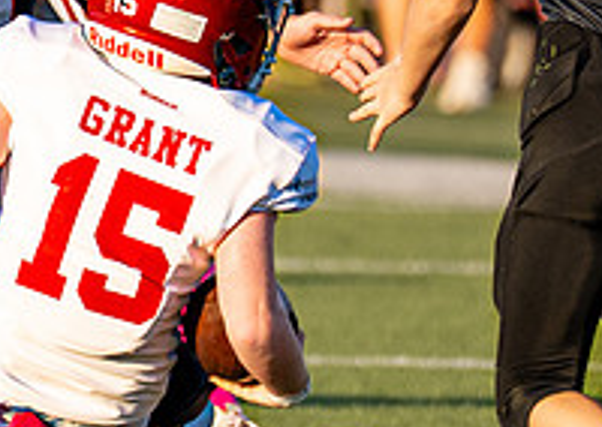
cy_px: 96
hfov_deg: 1.4
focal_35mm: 1418
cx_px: 96
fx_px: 24195
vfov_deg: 1.0
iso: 100
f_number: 2.8
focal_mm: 200
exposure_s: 1/1250
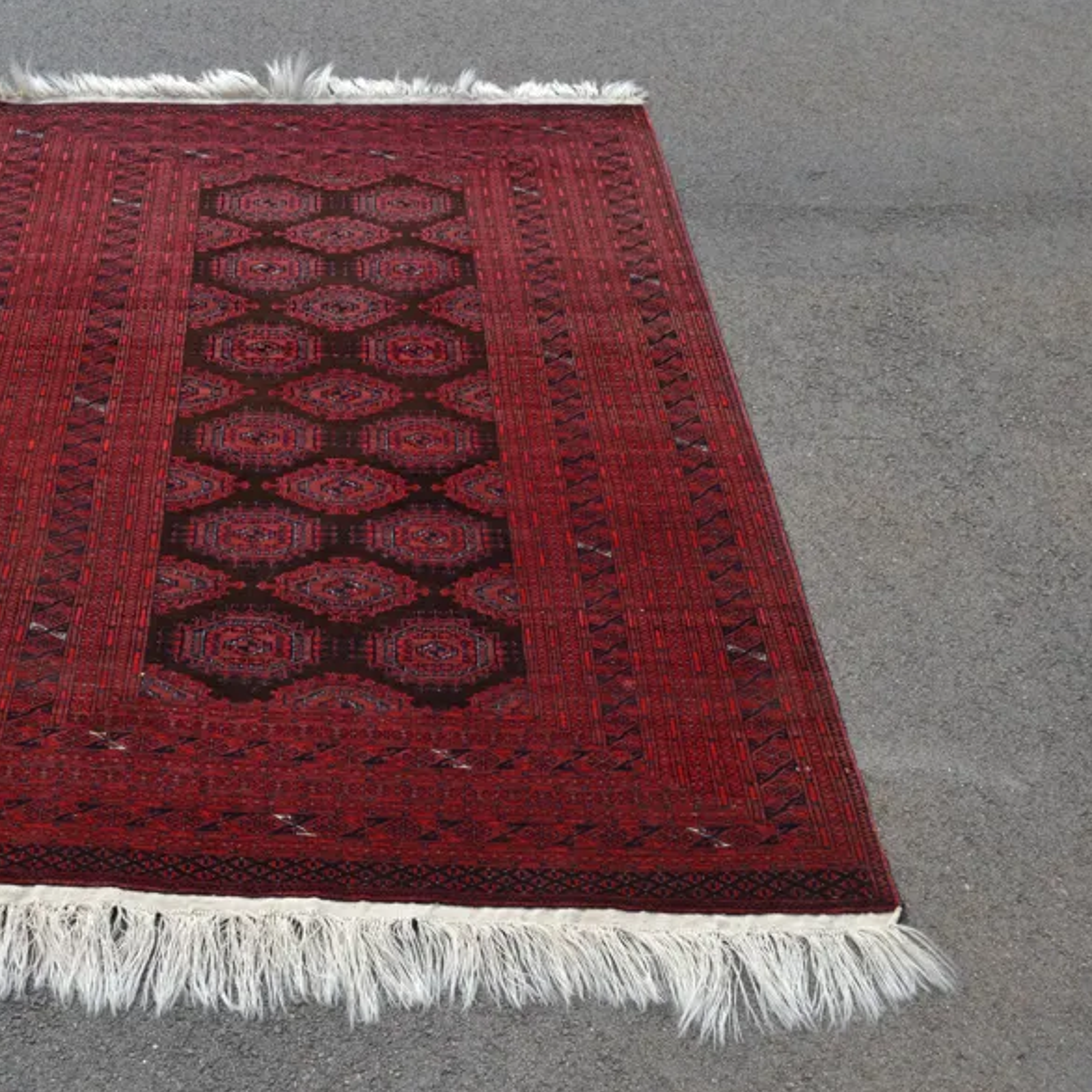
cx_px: 362
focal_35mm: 47
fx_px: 1677
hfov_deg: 35.7
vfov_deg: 36.1
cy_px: 537
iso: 100
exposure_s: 1/160
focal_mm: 24
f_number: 6.3
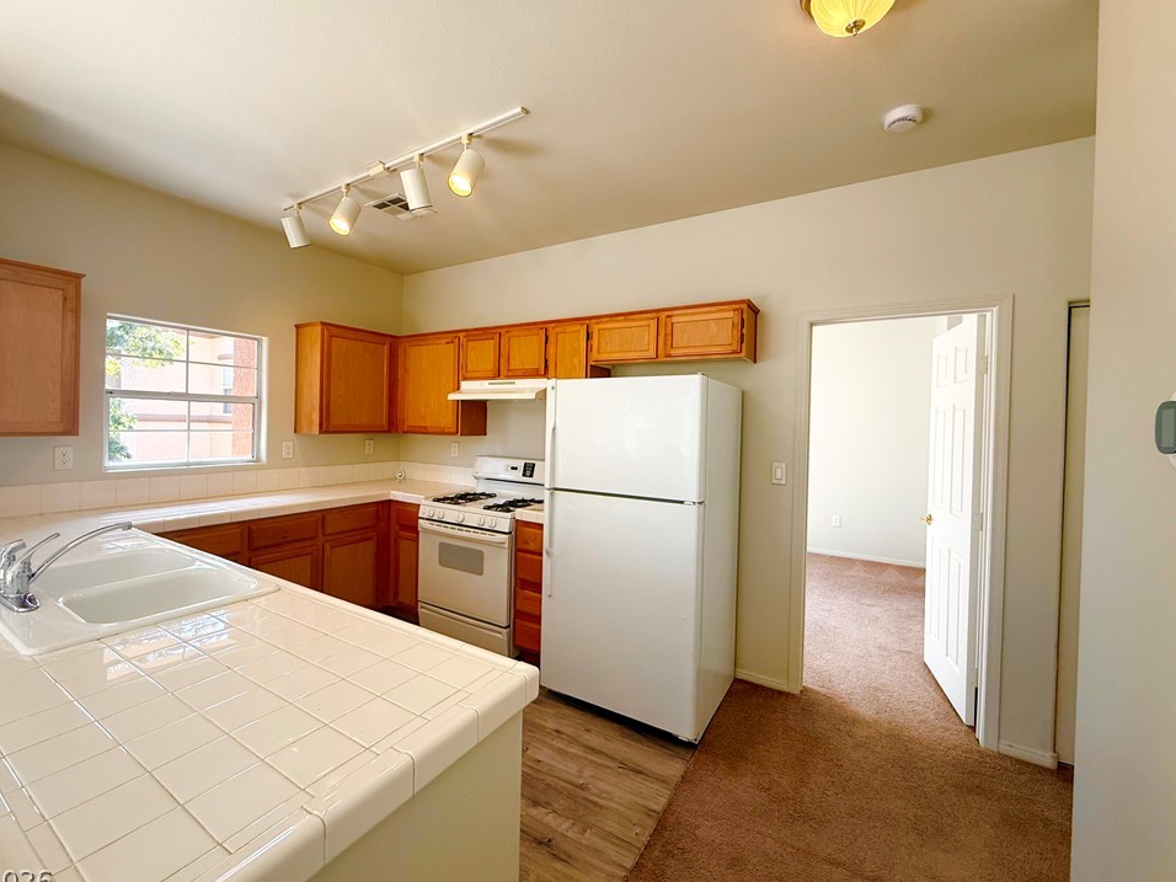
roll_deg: -1.4
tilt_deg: -0.5
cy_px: 428
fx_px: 510
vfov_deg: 81.7
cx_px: 547
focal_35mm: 15
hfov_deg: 98.0
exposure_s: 1/120
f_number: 2.2
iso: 125
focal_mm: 2.22
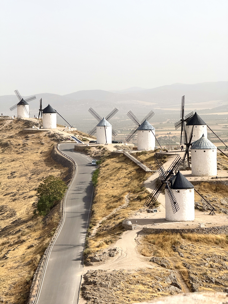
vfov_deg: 16.4
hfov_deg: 12.3
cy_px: 152
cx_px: 114
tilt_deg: -2.2
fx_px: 1054
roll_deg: +0.2
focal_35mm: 120
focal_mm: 15.66
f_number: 2.8
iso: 50
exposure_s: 1/2525
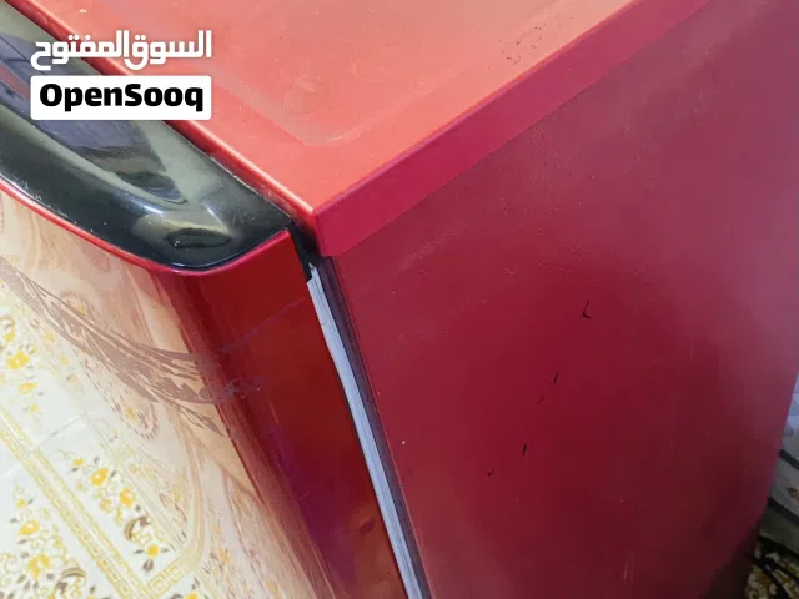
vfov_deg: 53.1
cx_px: 400
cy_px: 300
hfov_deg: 67.3
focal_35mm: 26
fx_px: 600
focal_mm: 4.25
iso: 500
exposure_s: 1/50
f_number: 1.8
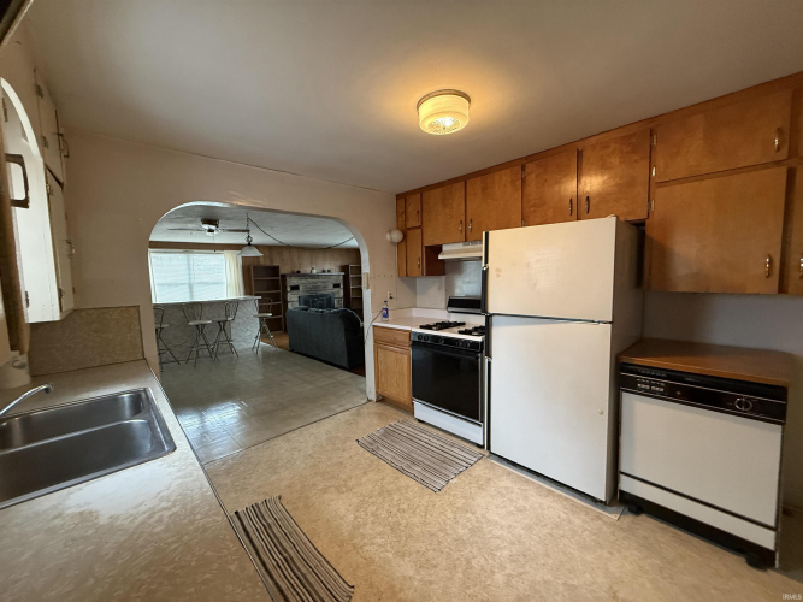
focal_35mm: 14
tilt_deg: -2.0
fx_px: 325
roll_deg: +2.6
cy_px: 301
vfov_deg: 85.7
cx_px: 402
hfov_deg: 102.1
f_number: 2.2
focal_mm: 2.22
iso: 500
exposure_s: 1/60
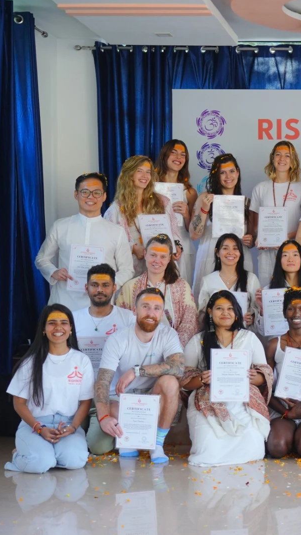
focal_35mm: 76
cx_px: 402
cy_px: 268
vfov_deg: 27.9
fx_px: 1078
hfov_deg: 15.1
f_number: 4
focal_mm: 48
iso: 800
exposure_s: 1/60
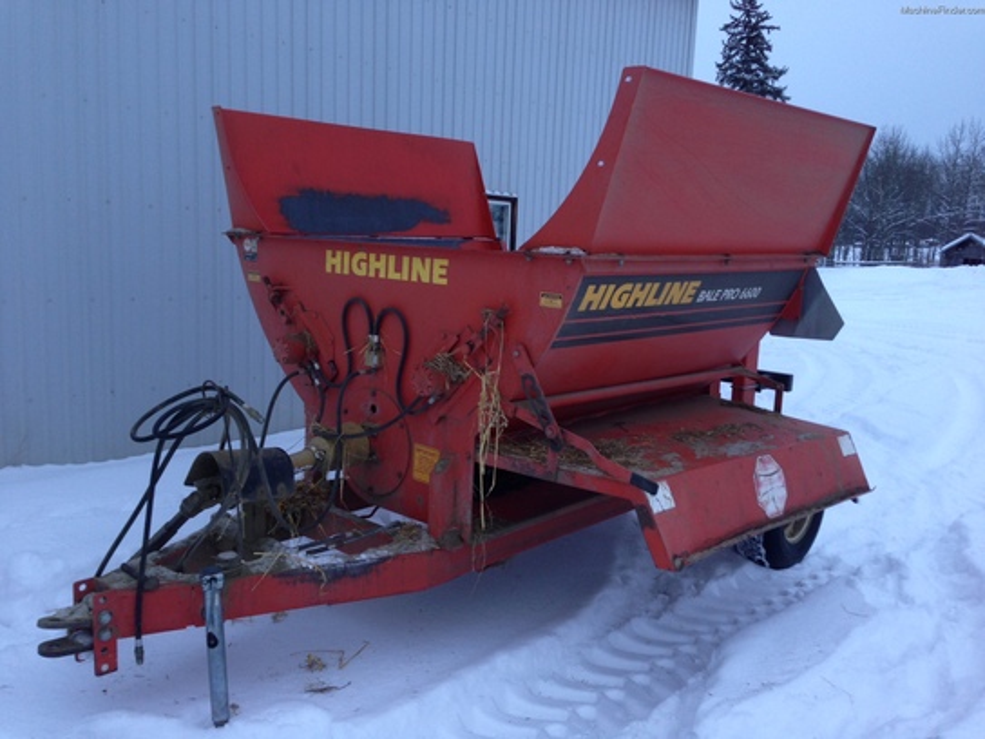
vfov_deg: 42.9
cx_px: 492
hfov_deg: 55.4
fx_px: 939
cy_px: 370
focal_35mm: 33
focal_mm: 4.13
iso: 50
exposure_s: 1/20
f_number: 2.4
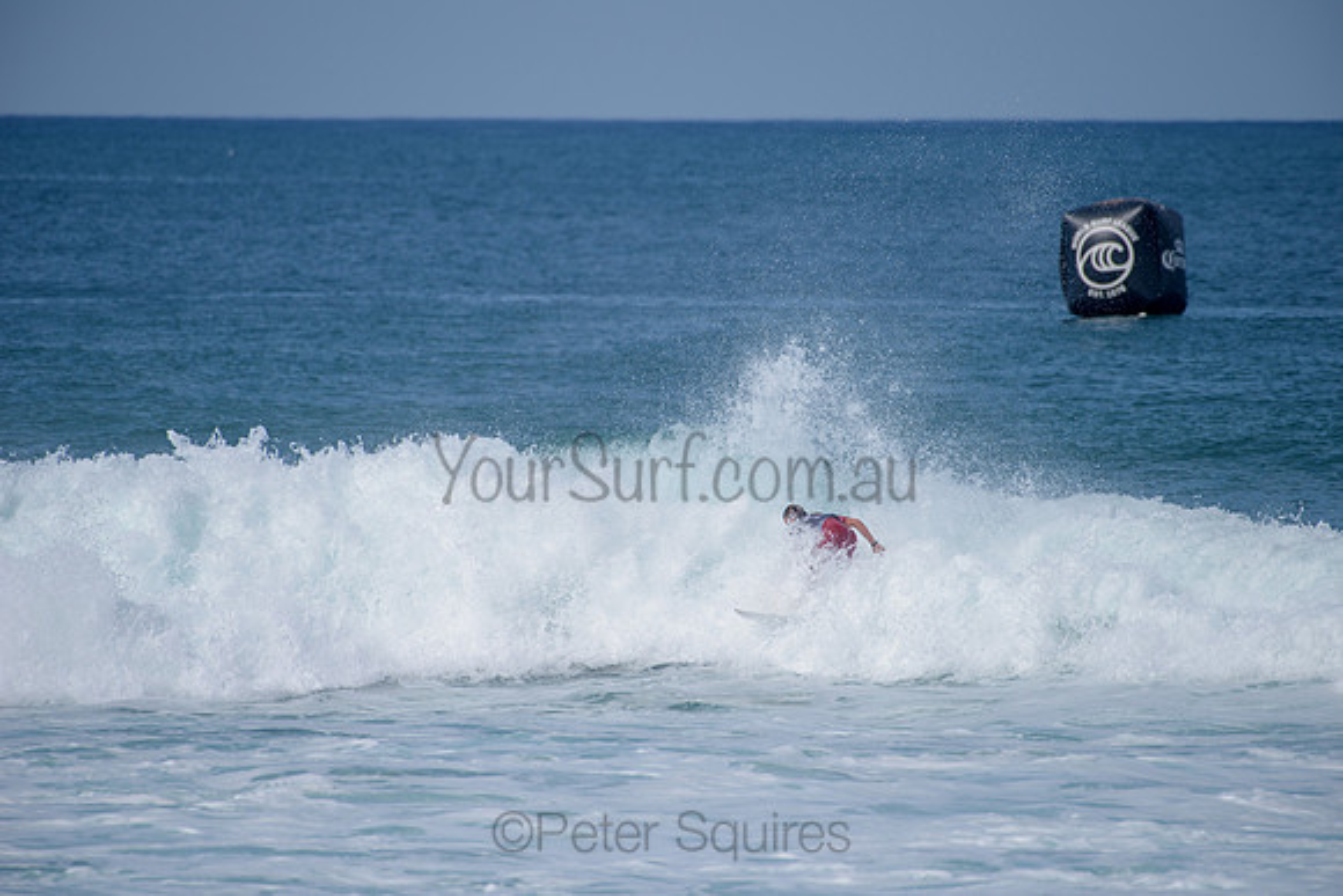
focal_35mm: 500
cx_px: 672
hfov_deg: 4.1
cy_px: 448
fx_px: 18656
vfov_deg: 2.8
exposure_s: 1/2500
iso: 250
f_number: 6.3
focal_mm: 500
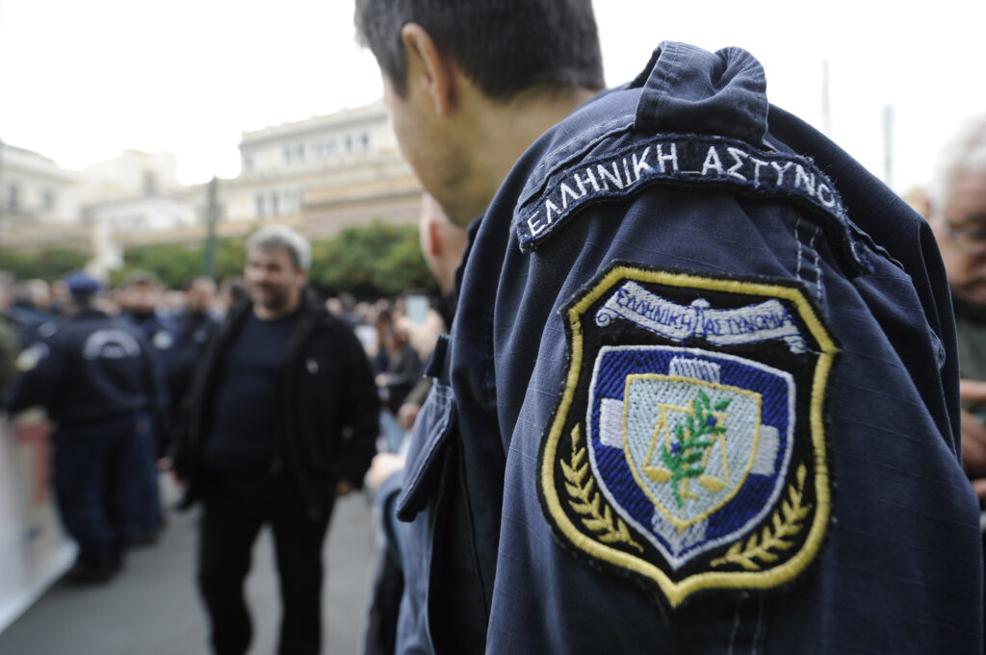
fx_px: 547
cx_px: 493
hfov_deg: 84.0
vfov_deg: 61.8
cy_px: 328
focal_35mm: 20
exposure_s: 1/200
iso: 400
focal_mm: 20
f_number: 5
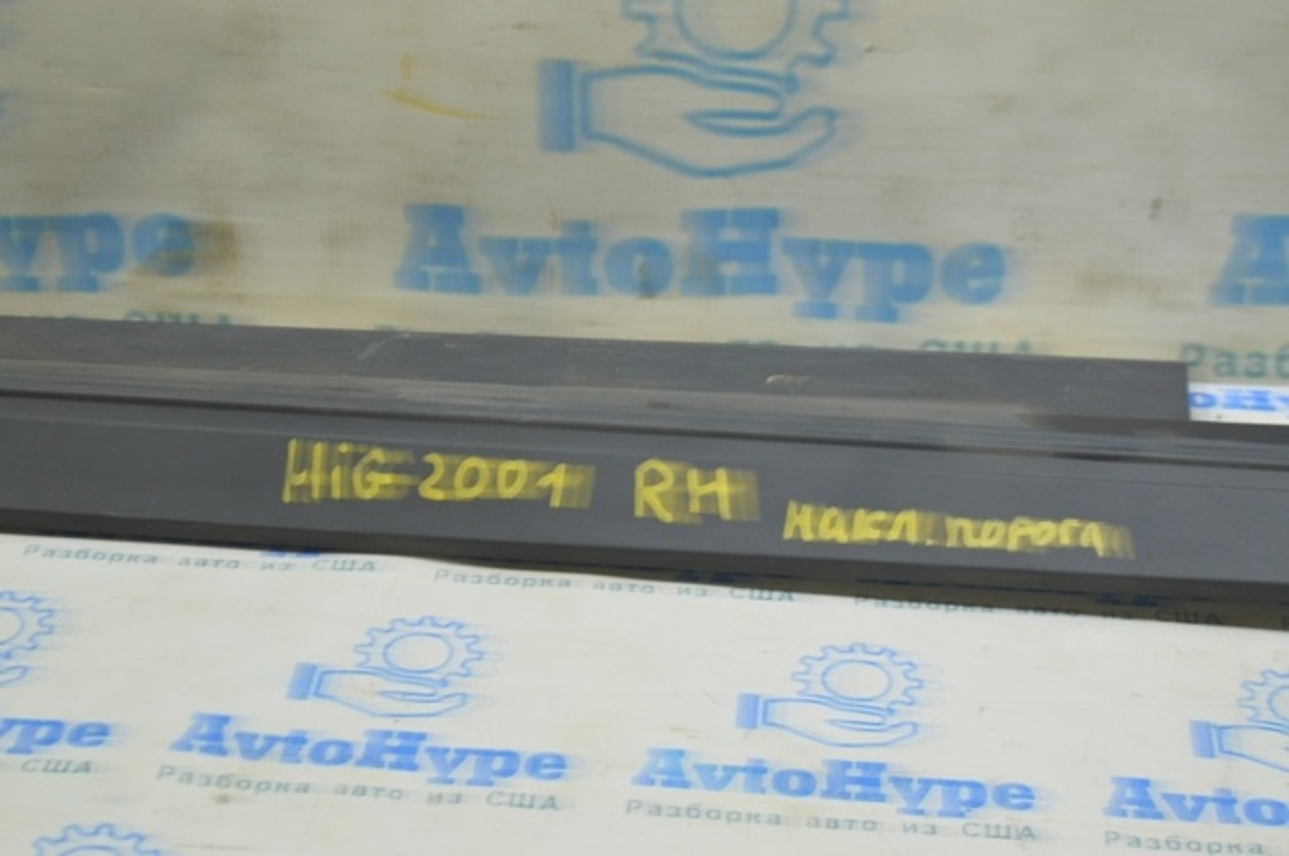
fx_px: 2575
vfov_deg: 18.9
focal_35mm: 72
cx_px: 644
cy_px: 428
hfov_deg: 28.1
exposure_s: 1/20
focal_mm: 48
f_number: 5.6
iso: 400
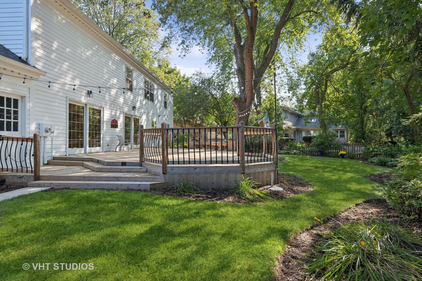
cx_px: 211
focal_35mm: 20
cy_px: 140
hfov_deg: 84.0
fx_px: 234
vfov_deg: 61.9
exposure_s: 1/60
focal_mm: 20
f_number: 9.5
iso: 200
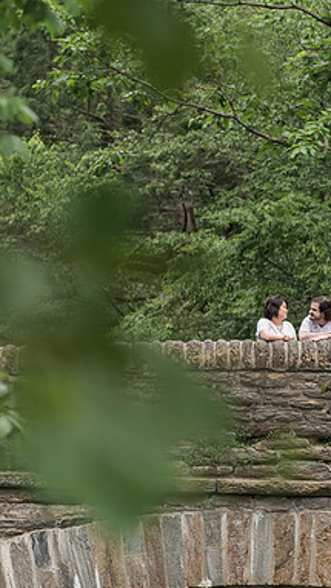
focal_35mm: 296
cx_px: 286
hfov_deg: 4.1
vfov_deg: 7.3
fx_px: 4617
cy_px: 296
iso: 1600
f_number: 4
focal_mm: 180
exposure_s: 1/500
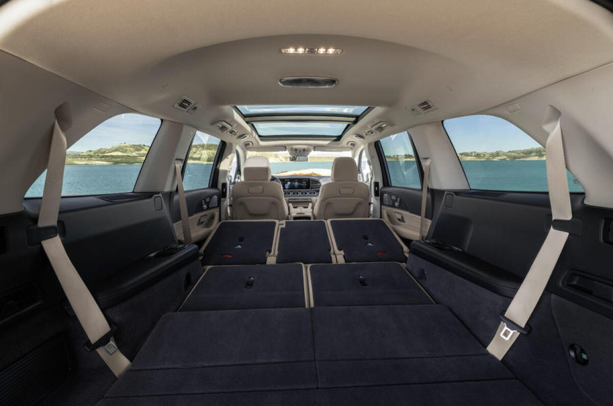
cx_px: 306
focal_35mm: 15
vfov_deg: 77.1
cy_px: 203
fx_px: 255
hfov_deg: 100.5
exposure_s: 1/6
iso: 100
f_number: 11
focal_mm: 15
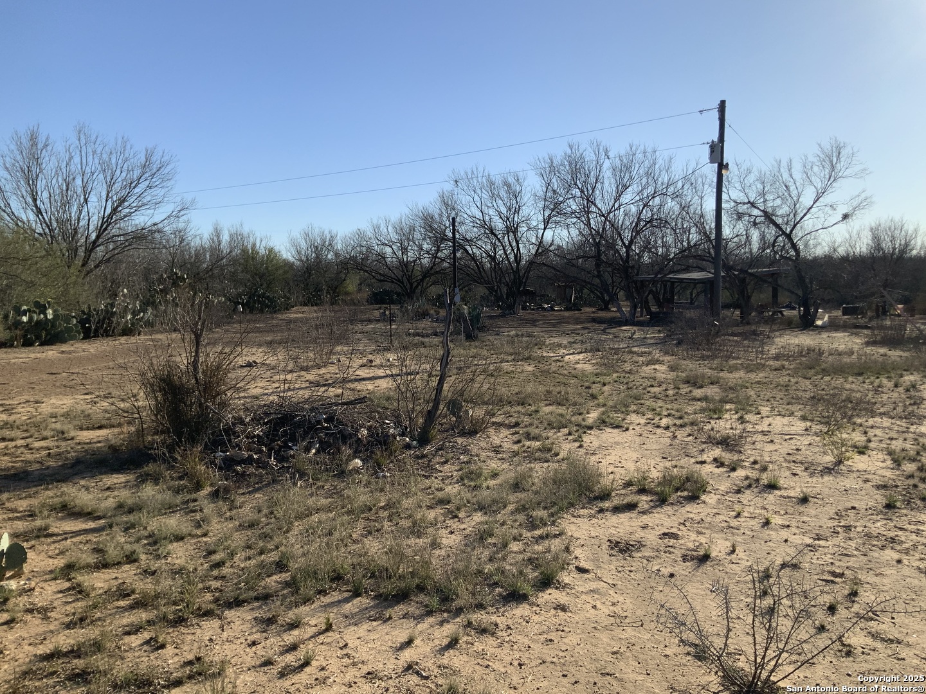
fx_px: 776
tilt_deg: -3.6
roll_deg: +0.9
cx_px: 463
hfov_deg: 61.7
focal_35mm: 29
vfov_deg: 48.2
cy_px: 347
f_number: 1.8
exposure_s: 1/2320
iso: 20
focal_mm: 3
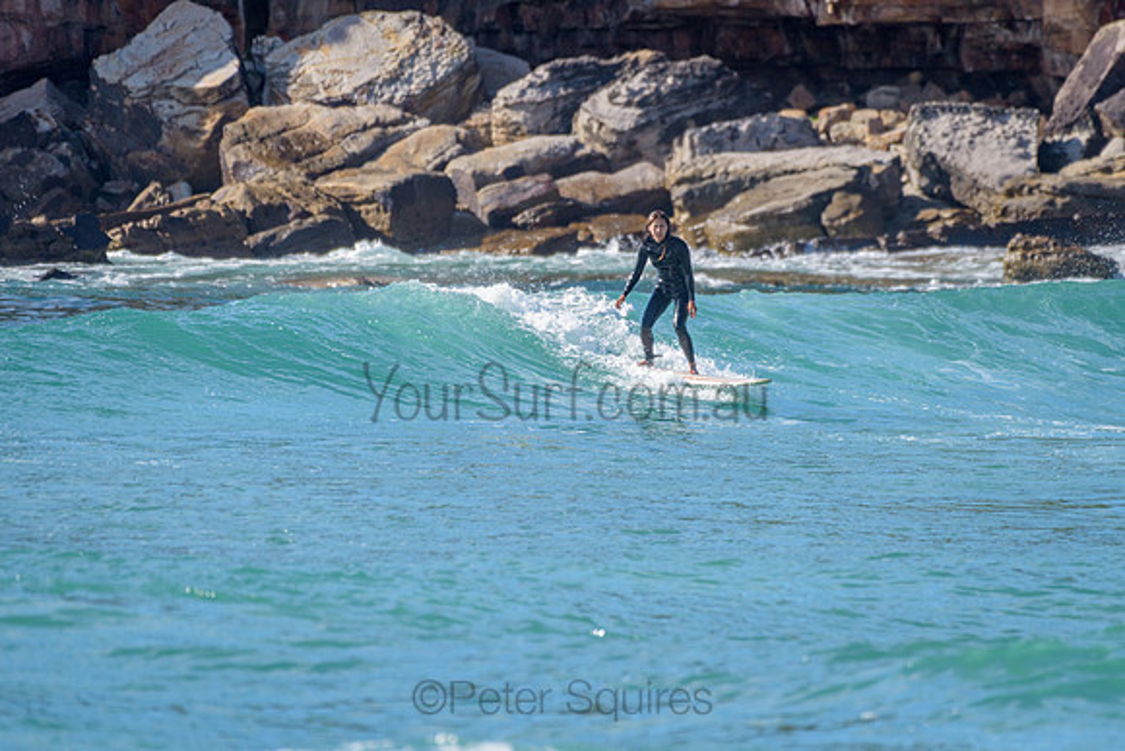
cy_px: 335
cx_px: 689
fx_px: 19155
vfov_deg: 2.2
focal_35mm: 613
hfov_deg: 3.4
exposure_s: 1/2000
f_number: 5.6
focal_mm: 500
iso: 320
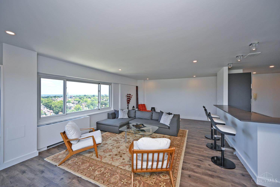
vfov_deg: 81.2
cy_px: 94
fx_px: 109
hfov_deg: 104.3
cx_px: 140
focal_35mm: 14
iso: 160
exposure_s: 1/125
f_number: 5.6
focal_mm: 14
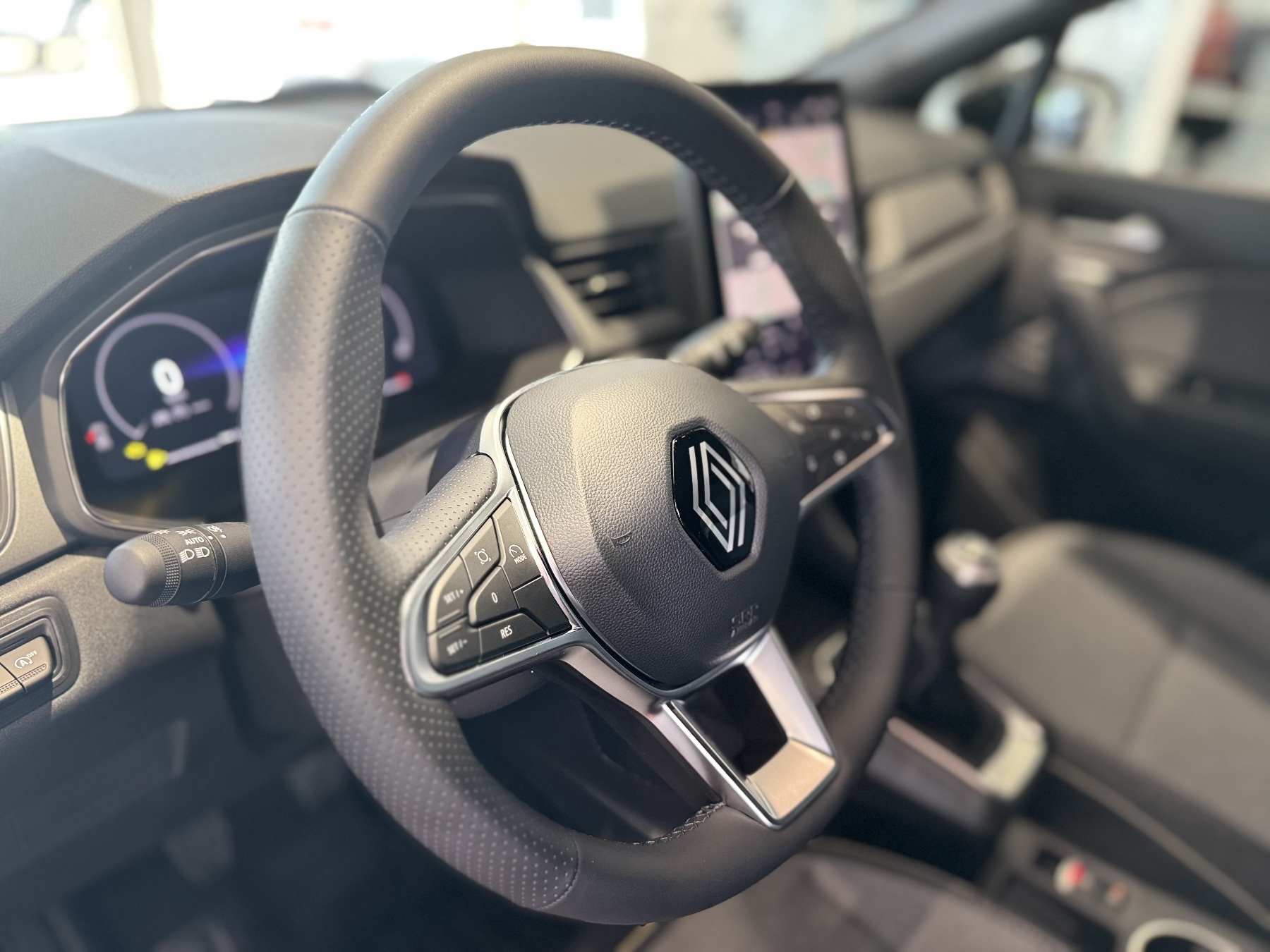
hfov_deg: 71.6
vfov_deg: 56.8
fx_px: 881
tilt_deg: -29.3
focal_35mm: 24
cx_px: 635
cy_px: 476
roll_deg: -4.0
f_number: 1.78
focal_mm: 6.76
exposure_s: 1/50
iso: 400
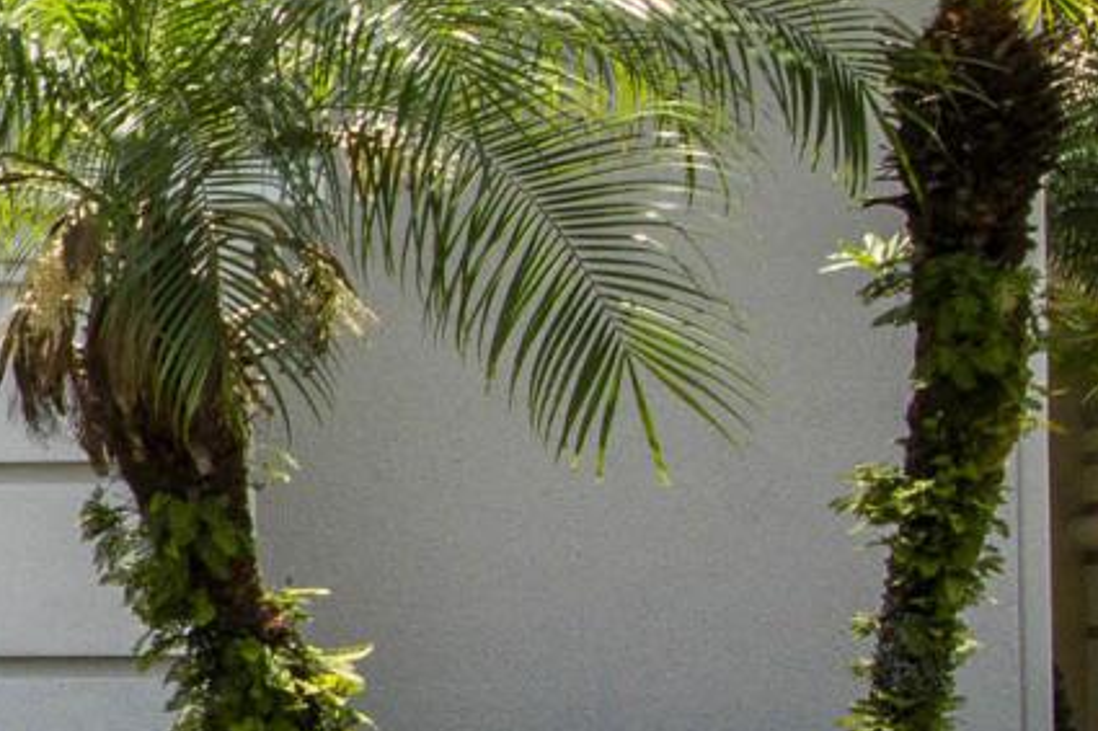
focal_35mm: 106
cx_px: -1927
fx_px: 3232
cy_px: 731
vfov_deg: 12.7
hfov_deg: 12.3
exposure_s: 1/400
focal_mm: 10
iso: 100
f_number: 8
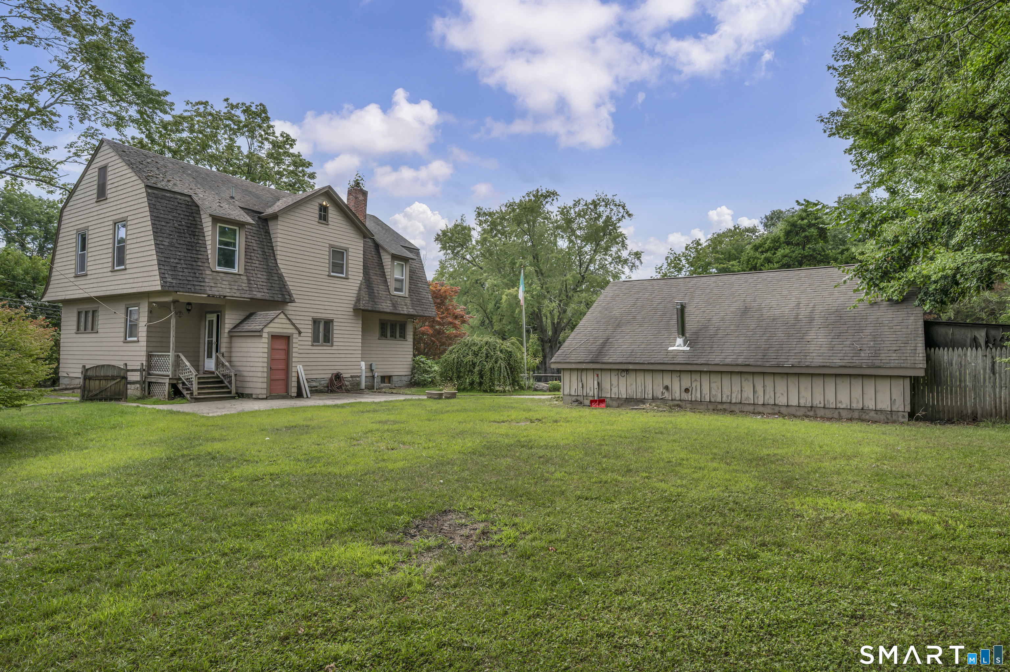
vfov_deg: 63.1
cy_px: 336
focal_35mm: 20
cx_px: 505
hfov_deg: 85.5
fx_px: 547
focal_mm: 19.5
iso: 320
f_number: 7.1
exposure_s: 1/1000
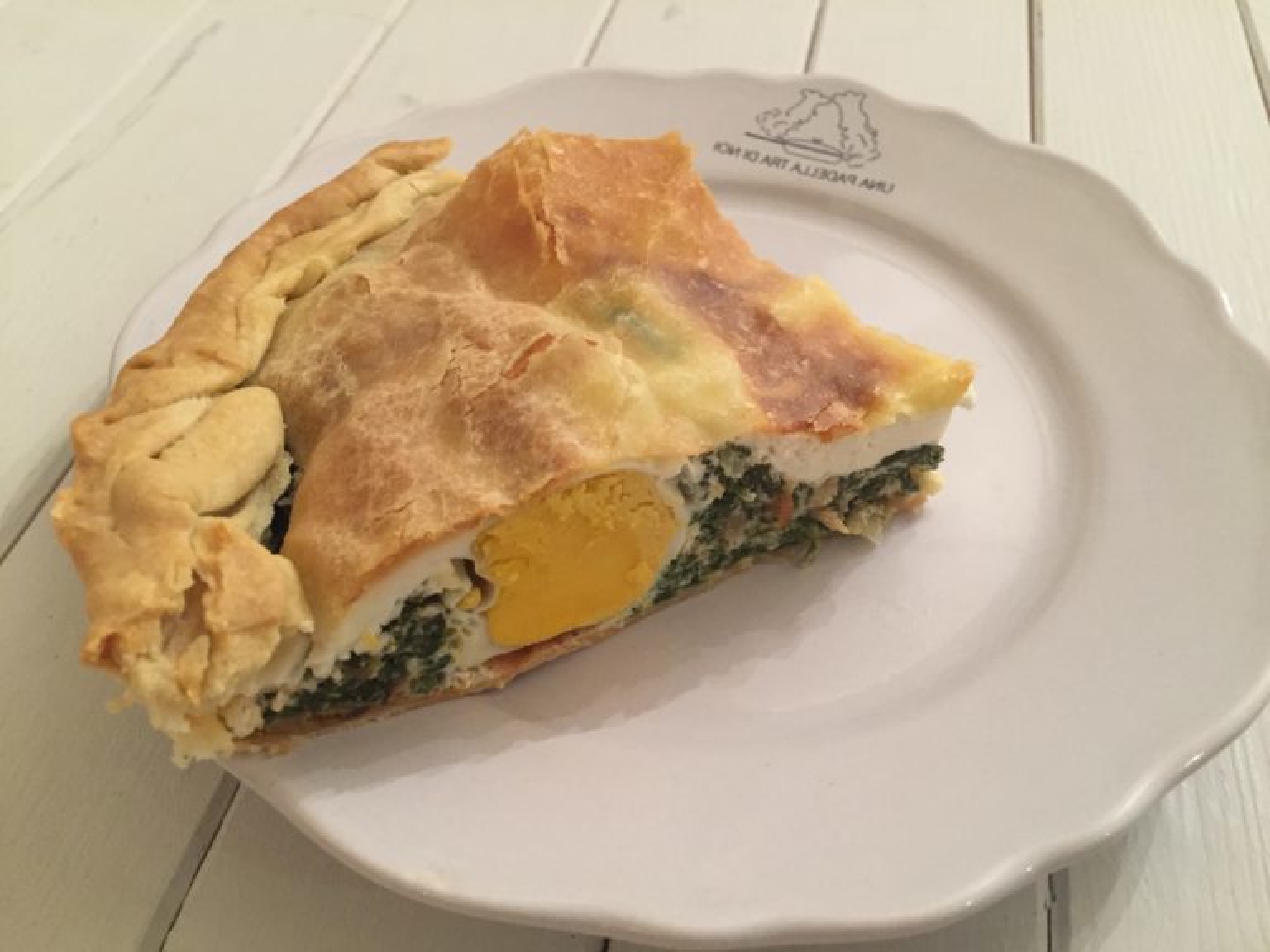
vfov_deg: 48.2
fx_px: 1064
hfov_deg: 61.7
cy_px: 476
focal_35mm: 29
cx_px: 635
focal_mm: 4.15
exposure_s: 1/20
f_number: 2.2
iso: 250
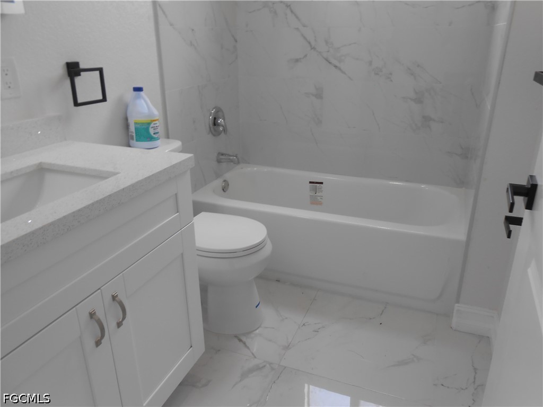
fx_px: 408
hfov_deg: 67.3
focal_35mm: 26
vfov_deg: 53.1
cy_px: 204
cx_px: 272
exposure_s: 1/30
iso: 80
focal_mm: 4.6
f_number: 3.5
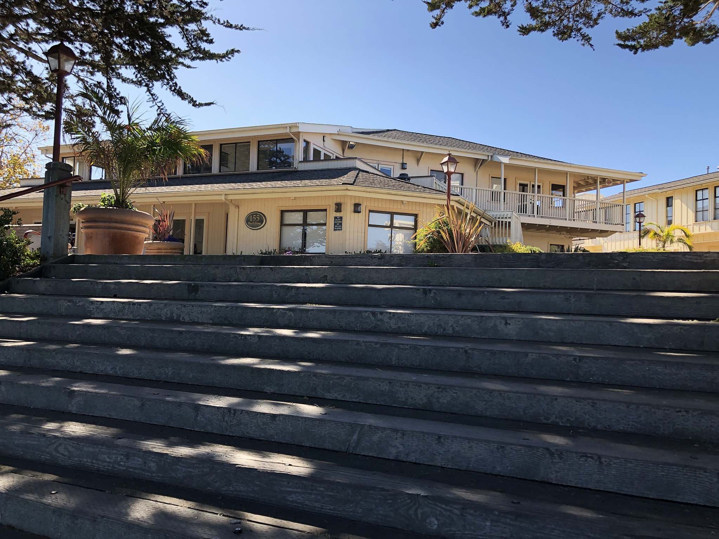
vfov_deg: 49.7
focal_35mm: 28
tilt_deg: +3.1
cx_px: 360
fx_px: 582
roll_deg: -1.6
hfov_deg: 63.4
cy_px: 270
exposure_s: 1/787
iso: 20
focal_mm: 3.99
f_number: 1.8
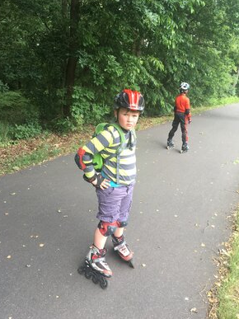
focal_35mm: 30
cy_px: 157
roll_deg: -1.8
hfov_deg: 46.8
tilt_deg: -16.0
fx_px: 276
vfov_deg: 60.0
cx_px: 119
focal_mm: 4.15
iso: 32
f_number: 2.2
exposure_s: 1/100
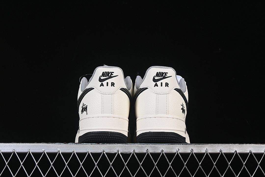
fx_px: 552
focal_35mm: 75
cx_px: 132
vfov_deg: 18.2
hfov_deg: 27.0
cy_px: 88
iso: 160
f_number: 8
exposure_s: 1/60
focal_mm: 50
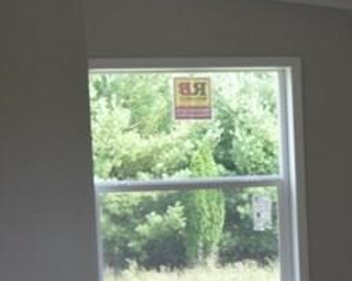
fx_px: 1426
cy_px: 282
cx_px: 420
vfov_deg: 11.1
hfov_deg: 13.7
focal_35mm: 137
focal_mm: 24
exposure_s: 1/100
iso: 400
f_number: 5
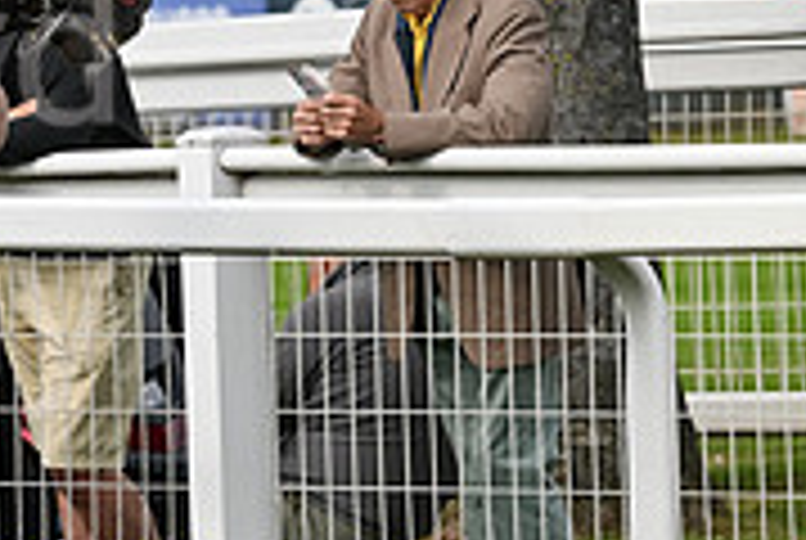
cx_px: -459
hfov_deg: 3.4
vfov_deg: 2.3
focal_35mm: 599
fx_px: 13433
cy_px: 92
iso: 640
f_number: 5.6
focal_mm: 185
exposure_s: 1/2500
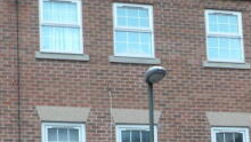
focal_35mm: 121
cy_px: 175
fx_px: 806
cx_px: 167
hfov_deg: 17.7
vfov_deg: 9.9
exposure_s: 1/30
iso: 138
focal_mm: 7.6
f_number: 4.9
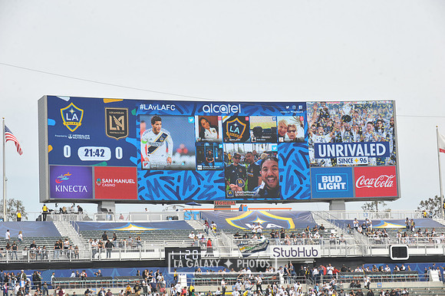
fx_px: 1359
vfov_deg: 12.4
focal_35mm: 110
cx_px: 222
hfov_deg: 18.6
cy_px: 148
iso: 200
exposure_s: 1/400
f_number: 10
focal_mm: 110
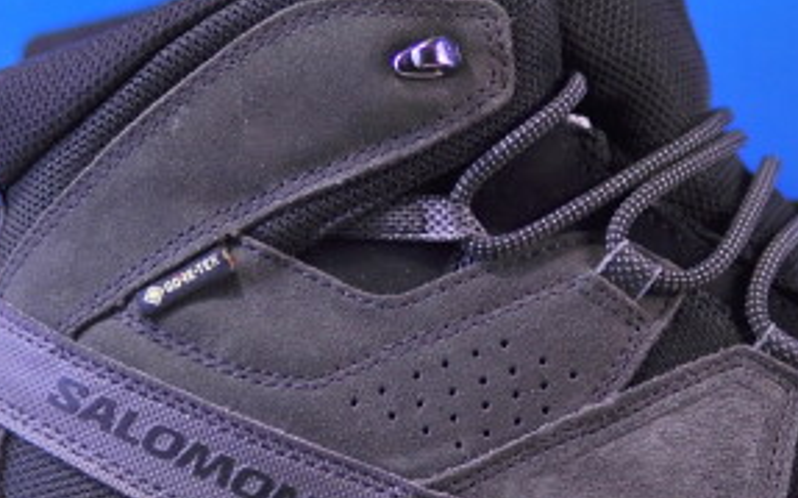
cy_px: 210
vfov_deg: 6.2
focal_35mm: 213
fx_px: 4630
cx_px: 673
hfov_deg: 9.8
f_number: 2
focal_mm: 50
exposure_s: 1/320
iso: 250
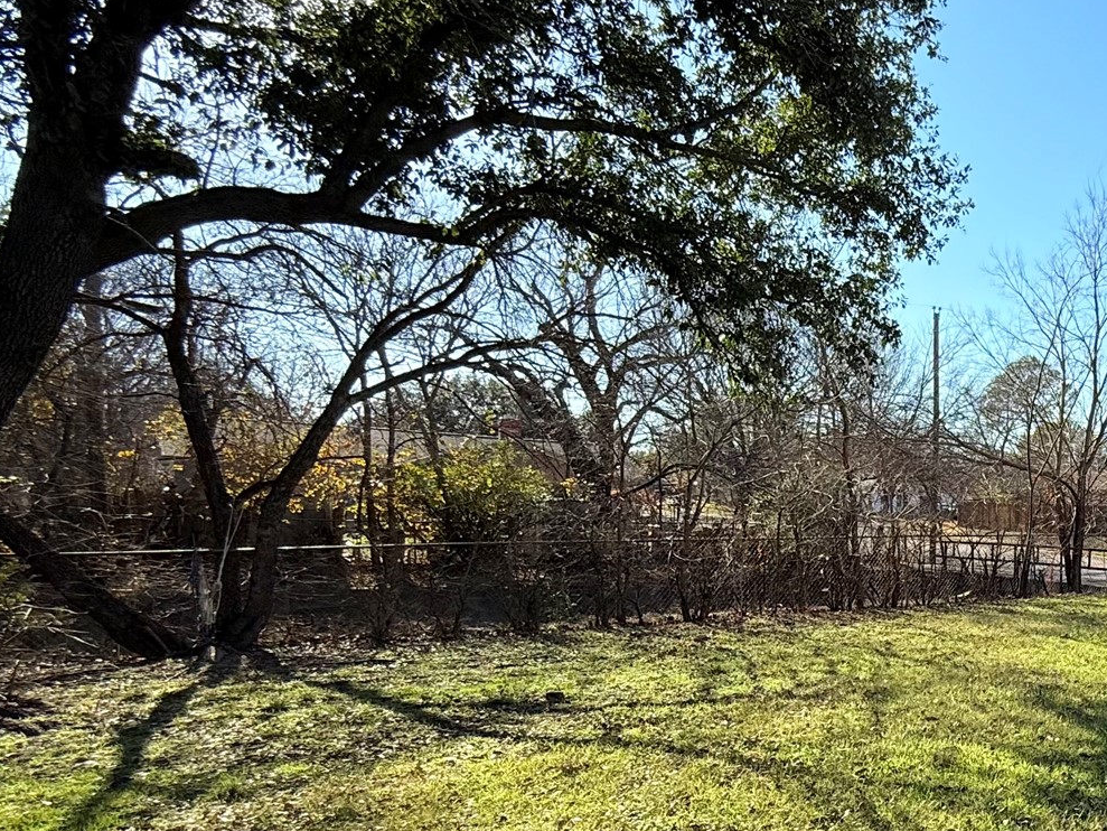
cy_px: 579
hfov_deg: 52.1
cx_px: 1050
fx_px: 928
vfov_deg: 47.2
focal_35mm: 29
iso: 50
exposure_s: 1/1145
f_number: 2.2
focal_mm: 2.22
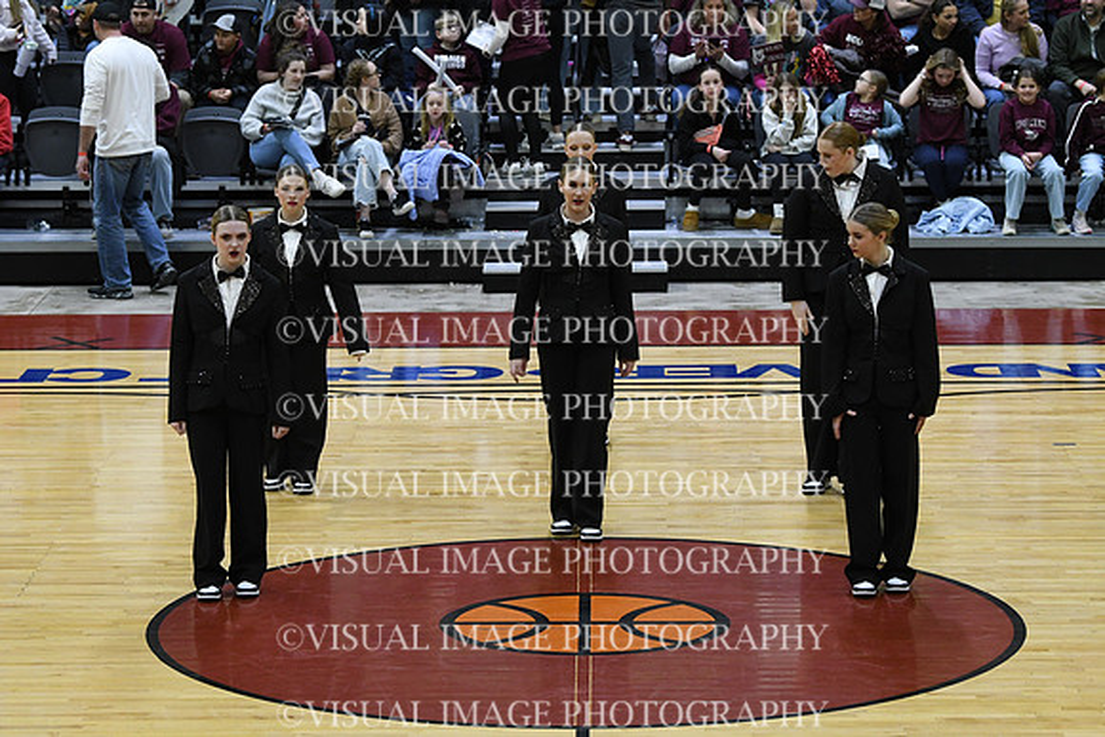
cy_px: 368
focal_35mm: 138
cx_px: 552
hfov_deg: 14.9
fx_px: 4237
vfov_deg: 9.9
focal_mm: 92
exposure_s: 1/250
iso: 2500
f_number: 4
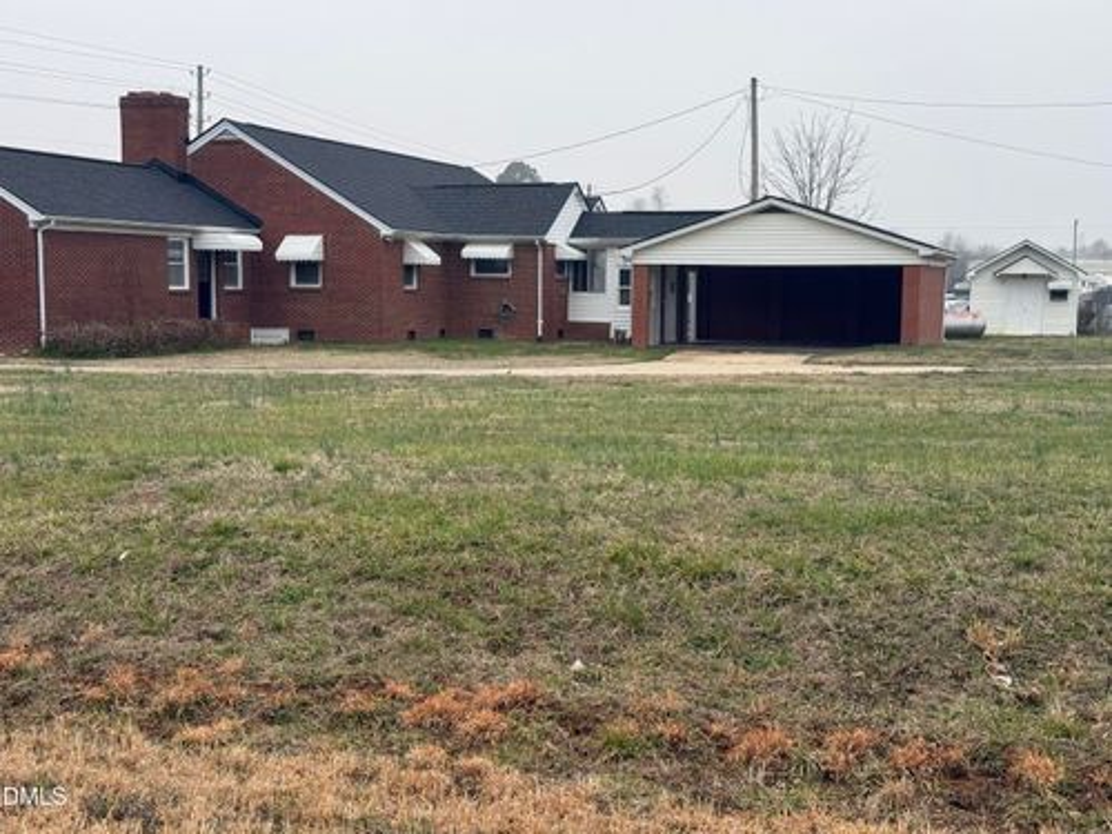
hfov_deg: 39.7
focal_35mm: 48
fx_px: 1542
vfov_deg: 30.3
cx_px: 556
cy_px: 417
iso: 64
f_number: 1.78
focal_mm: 6.76
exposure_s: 1/669
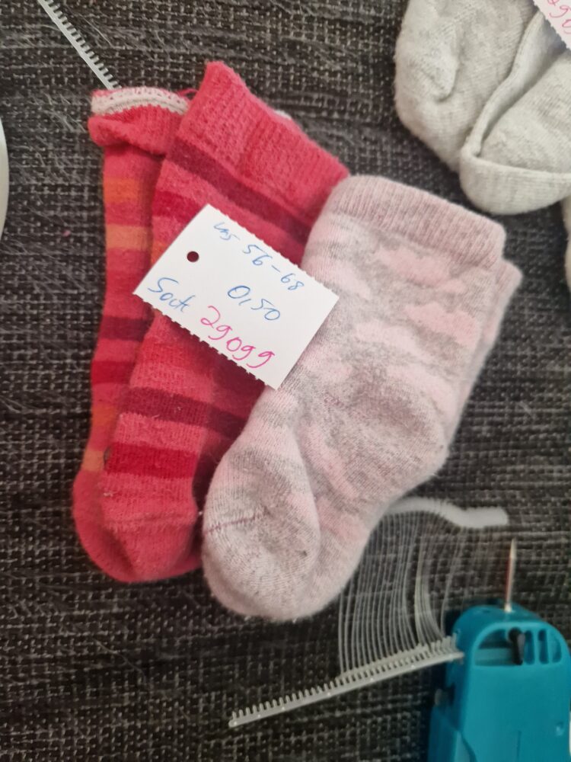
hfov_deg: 58.9
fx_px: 506
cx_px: 286
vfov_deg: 73.9
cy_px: 381
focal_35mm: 23
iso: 400
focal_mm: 5.4
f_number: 1.8
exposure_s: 1/100
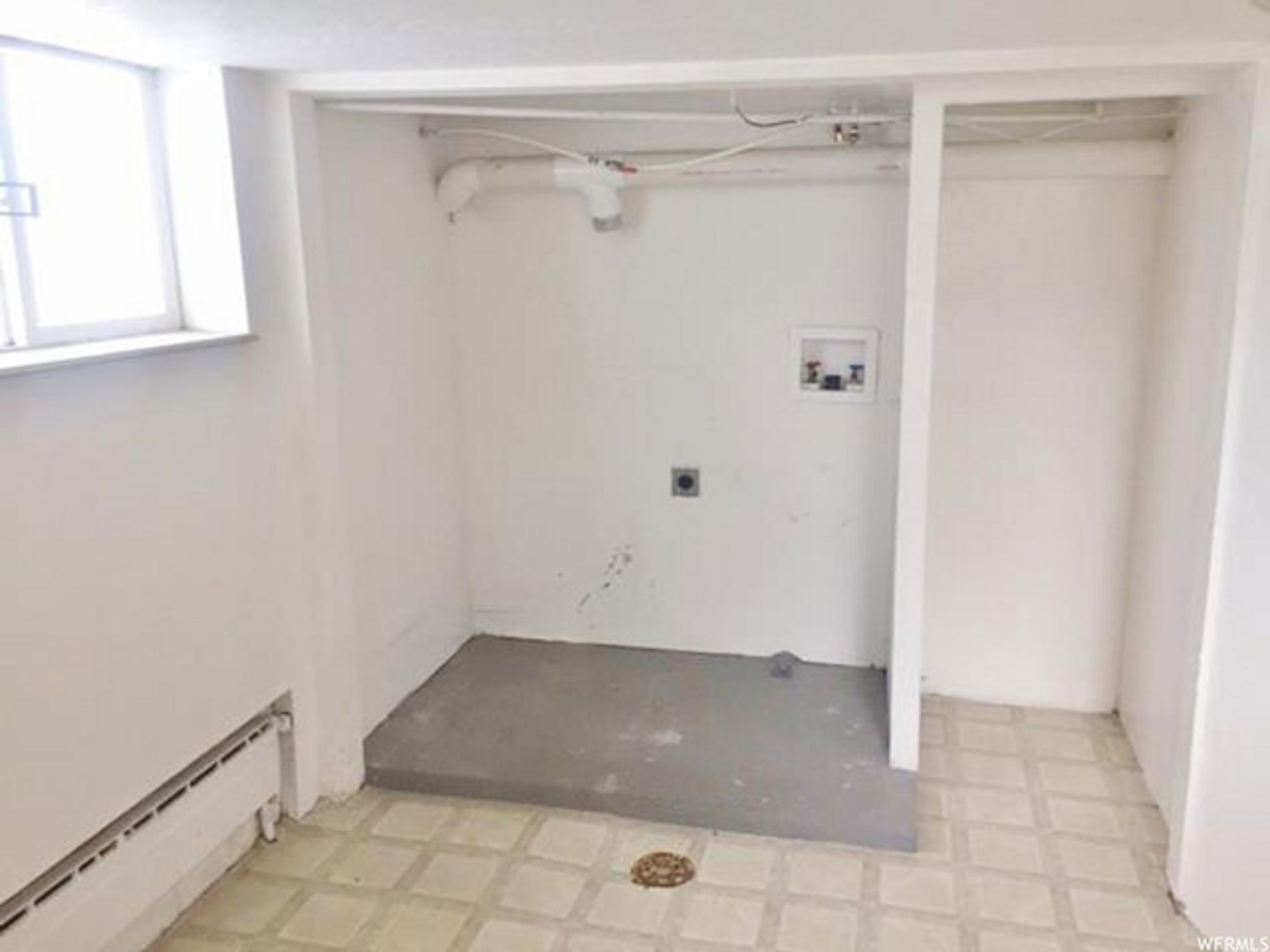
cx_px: 635
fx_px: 1064
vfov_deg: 48.2
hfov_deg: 61.7
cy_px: 476
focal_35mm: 29
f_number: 2.2
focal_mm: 4.15
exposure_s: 1/30
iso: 100
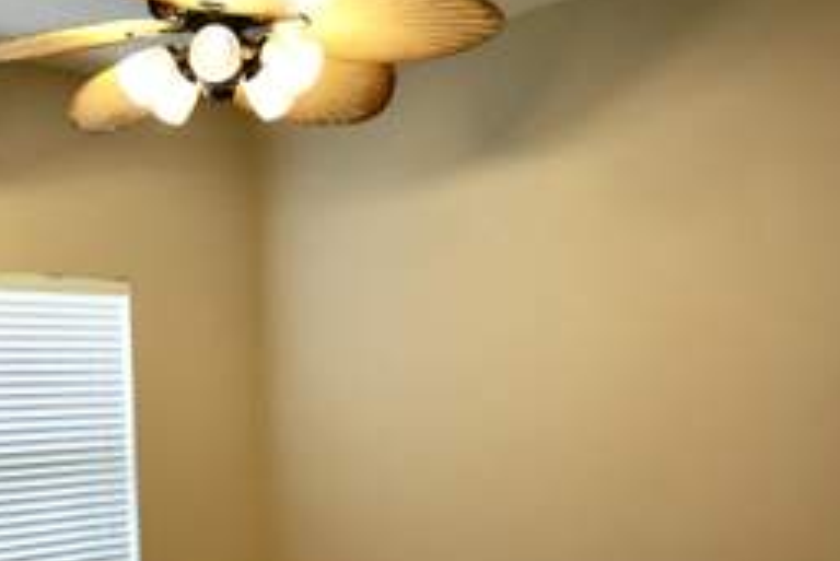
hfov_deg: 42.0
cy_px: 400
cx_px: 194
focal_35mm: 45
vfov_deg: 29.6
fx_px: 1051
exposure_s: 1/160
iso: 320
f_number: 4
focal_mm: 16
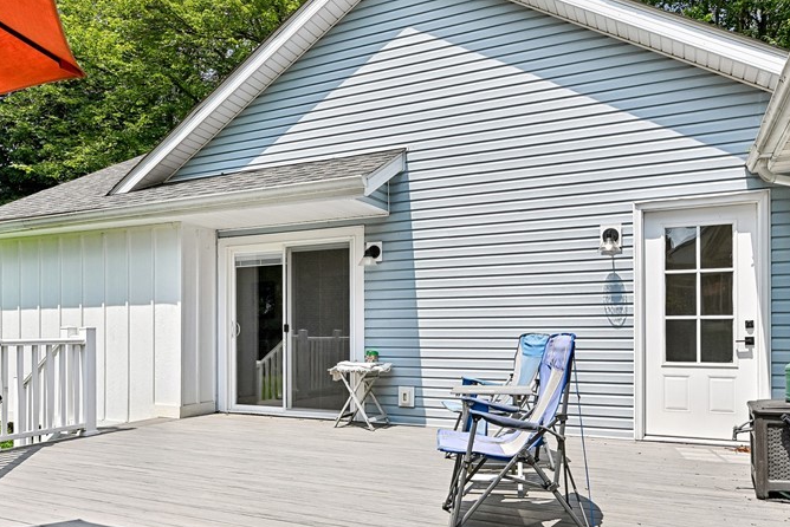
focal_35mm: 26
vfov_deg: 48.9
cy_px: 345
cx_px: 409
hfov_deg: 69.3
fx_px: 571
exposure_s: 1/1250
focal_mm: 16
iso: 200
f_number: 7.1
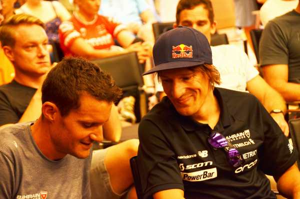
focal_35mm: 142
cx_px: 150
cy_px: 100
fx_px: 1185
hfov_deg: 14.4
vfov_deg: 9.6
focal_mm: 95
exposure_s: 1/60
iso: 800
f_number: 5.3
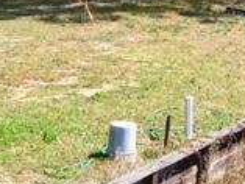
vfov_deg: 12.5
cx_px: -11
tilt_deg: -13.8
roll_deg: +3.6
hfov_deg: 16.3
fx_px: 836
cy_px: 142
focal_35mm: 118
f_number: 2.2
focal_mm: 4.15
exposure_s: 1/769
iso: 25
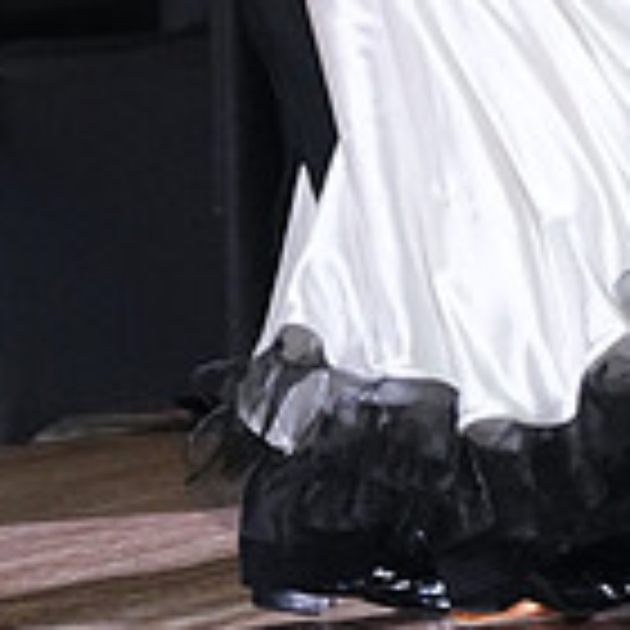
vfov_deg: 2.5
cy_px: -324
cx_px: 191
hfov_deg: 2.5
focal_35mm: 703
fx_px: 14475
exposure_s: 1/400
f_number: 4.5
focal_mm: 200
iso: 6400
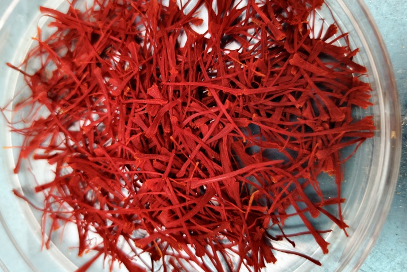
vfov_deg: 47.9
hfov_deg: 67.2
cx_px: 183
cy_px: 124
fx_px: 305
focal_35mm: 27
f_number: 1.88
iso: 2364
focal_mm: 5.56
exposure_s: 1/25
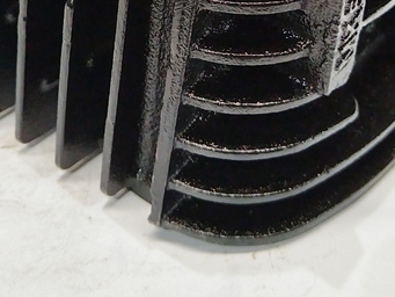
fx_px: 696
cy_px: -36
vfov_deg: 22.6
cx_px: 170
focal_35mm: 61
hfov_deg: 31.6
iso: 5304
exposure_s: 1/100
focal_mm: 4.95
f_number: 1.9
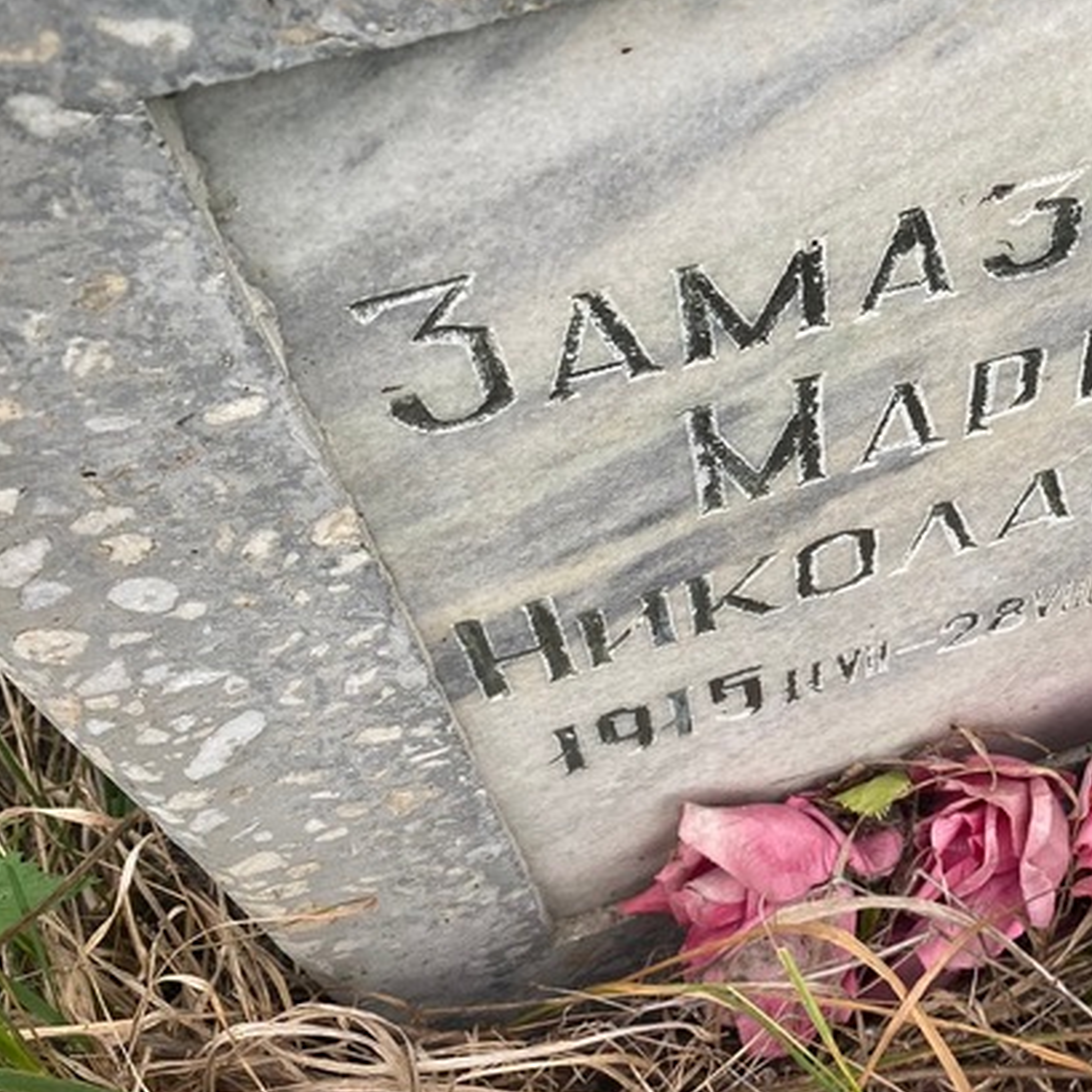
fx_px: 1606
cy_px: 427
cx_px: 934
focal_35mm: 45
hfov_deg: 35.8
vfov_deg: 37.4
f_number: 1.8
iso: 80
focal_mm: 4.25
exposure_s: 1/121
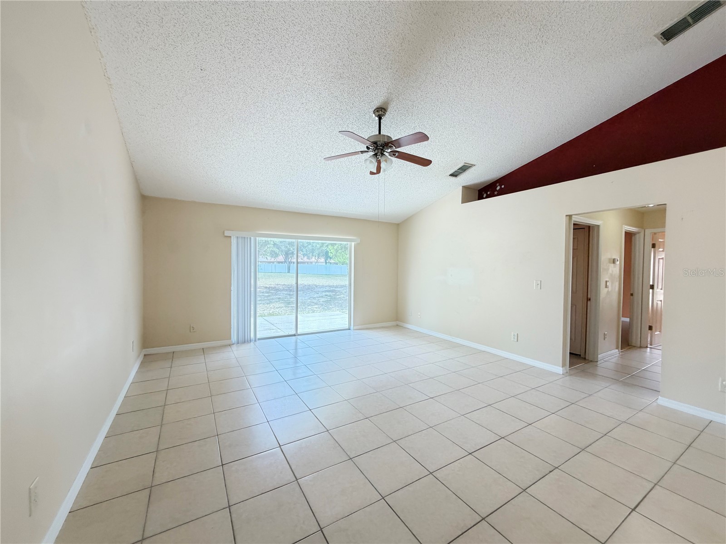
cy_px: 272
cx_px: 363
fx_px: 294
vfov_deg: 85.7
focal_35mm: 14
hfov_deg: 102.1
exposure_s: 1/60
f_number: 2.2
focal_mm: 2.22
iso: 320
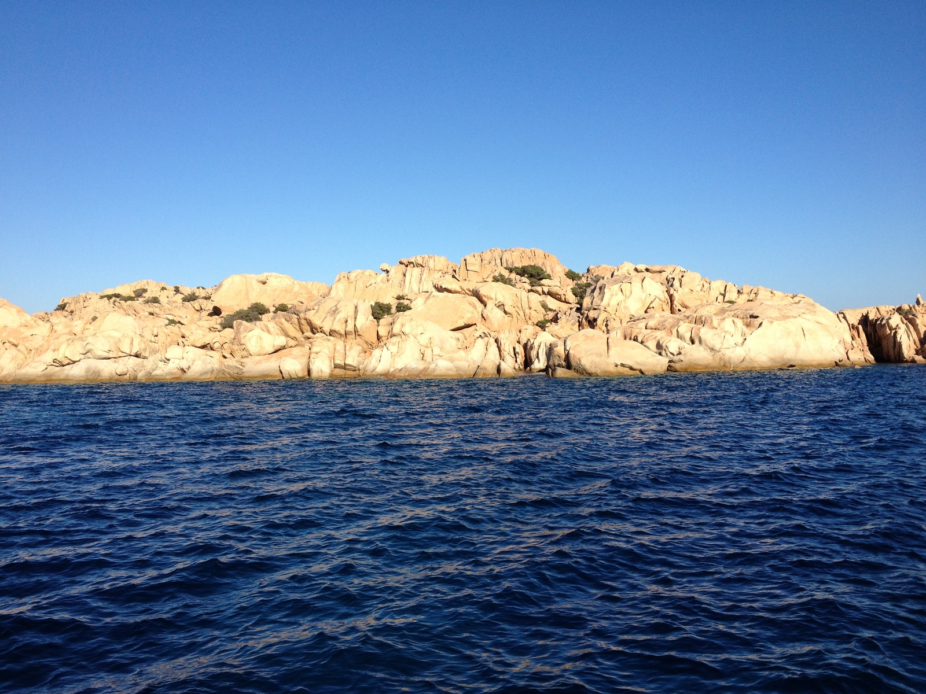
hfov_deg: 52.6
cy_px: 347
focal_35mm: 35
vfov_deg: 40.7
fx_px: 936
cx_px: 463
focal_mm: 4.28
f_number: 2.4
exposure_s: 1/1783
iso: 64
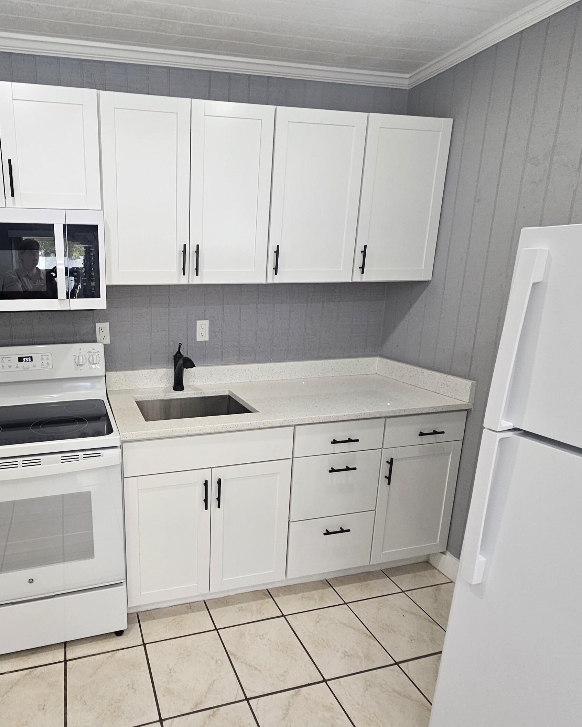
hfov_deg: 70.3
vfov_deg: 86.4
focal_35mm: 18
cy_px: 373
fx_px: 388
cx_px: 167
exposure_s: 1/60
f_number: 2.2
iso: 80
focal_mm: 2.2
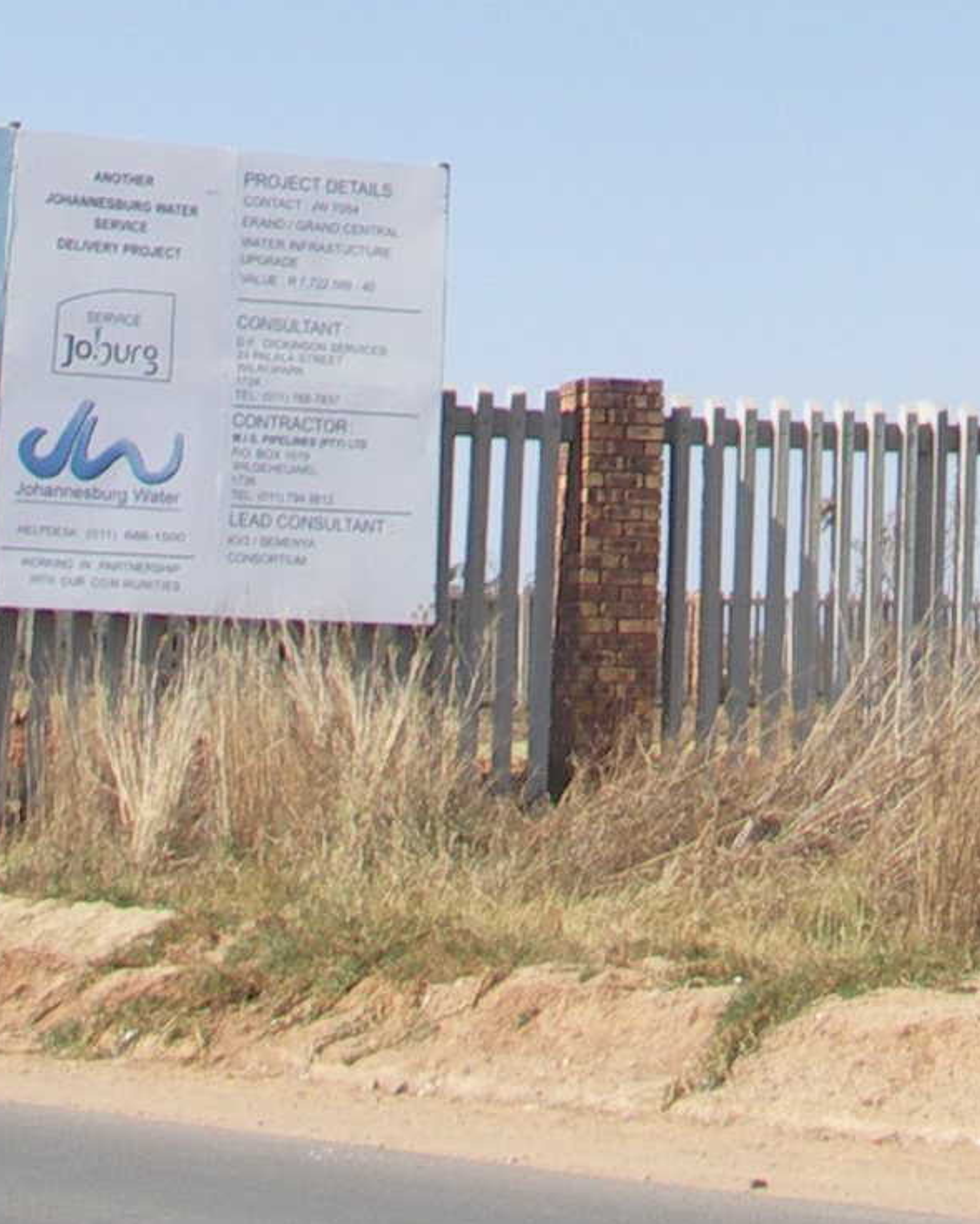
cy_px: -987
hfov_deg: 12.4
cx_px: 1241
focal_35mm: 121
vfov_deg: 14.1
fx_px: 4385
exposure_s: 1/200
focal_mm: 7.2
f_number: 5.6
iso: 50
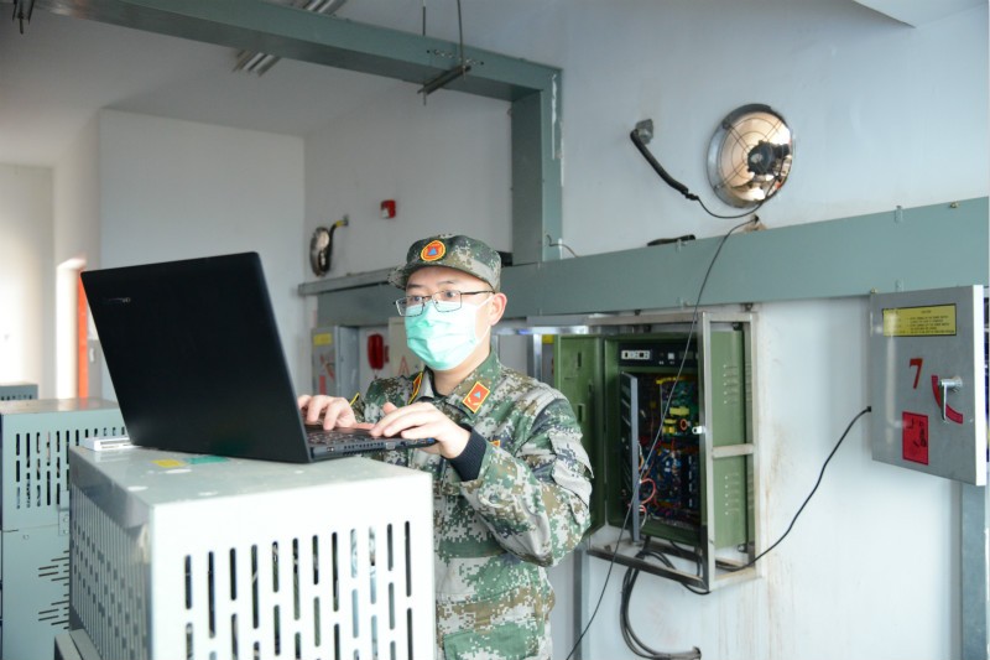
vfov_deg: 42.3
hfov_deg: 60.3
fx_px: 852
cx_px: 495
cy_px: 330
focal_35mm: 31
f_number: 4
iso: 2500
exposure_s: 1/30
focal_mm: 31
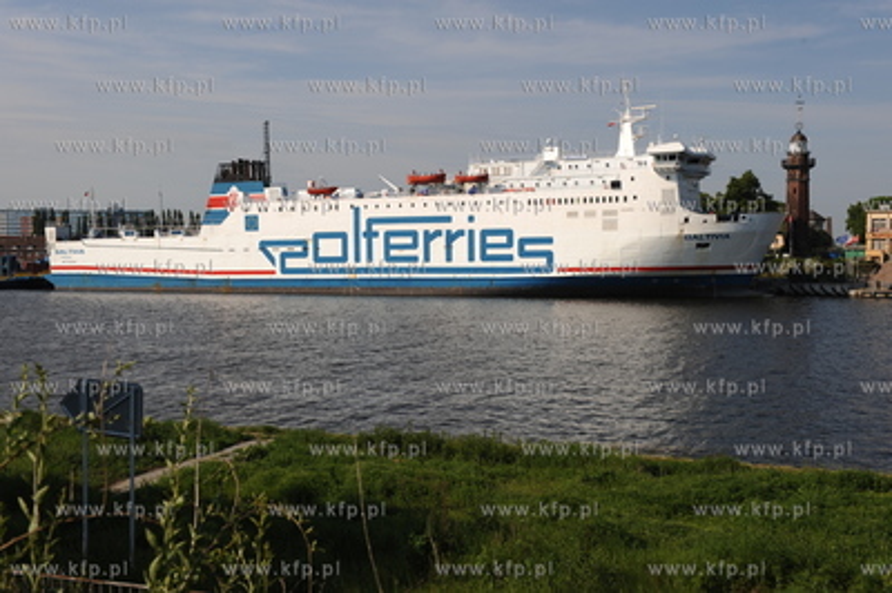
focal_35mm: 40
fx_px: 990
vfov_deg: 33.3
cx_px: 446
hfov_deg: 48.5
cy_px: 296
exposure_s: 1/500
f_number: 8
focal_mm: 40
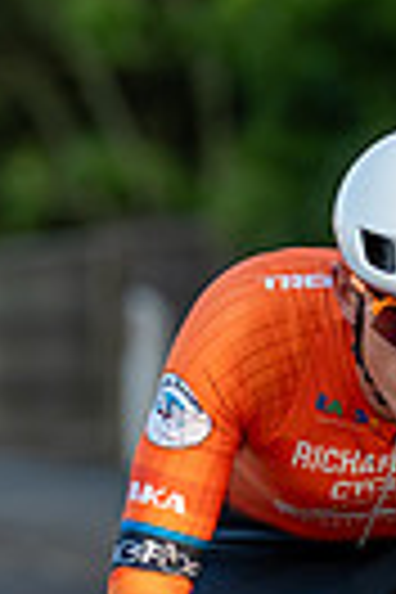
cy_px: 631
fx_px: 23379
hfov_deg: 1.0
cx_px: 718
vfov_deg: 1.5
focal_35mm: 1417
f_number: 4
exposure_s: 1/800
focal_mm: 200
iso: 1000
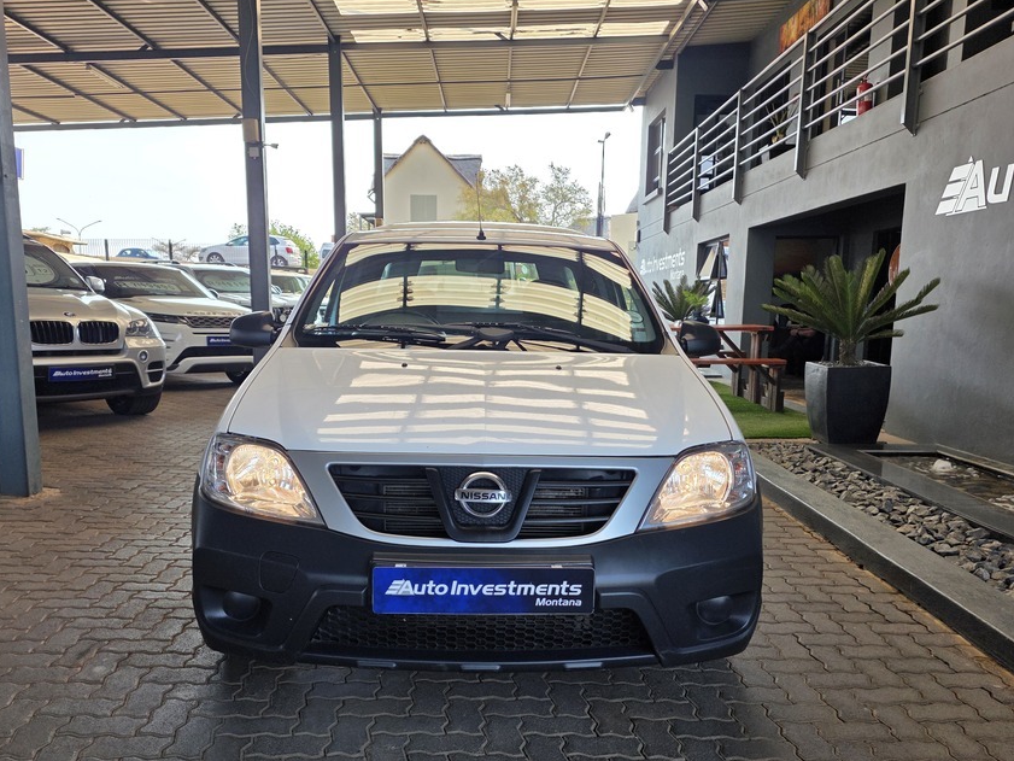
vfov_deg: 49.6
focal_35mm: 28
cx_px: 494
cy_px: 435
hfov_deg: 63.4
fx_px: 820
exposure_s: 1/359
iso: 50
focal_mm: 6.25
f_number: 1.7
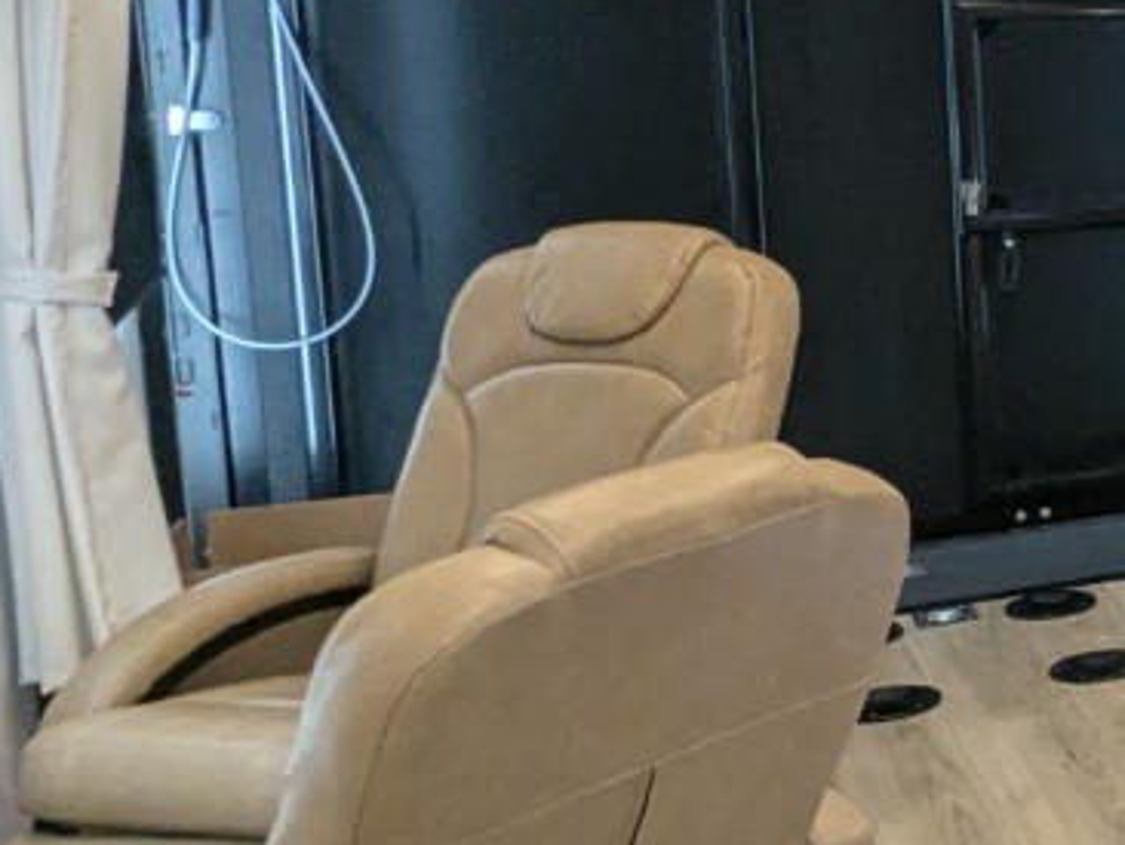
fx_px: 1984
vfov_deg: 23.8
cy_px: 200
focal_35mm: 61
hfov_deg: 20.1
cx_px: 2138
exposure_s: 1/58.8
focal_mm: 2.35
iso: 216
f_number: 2.2
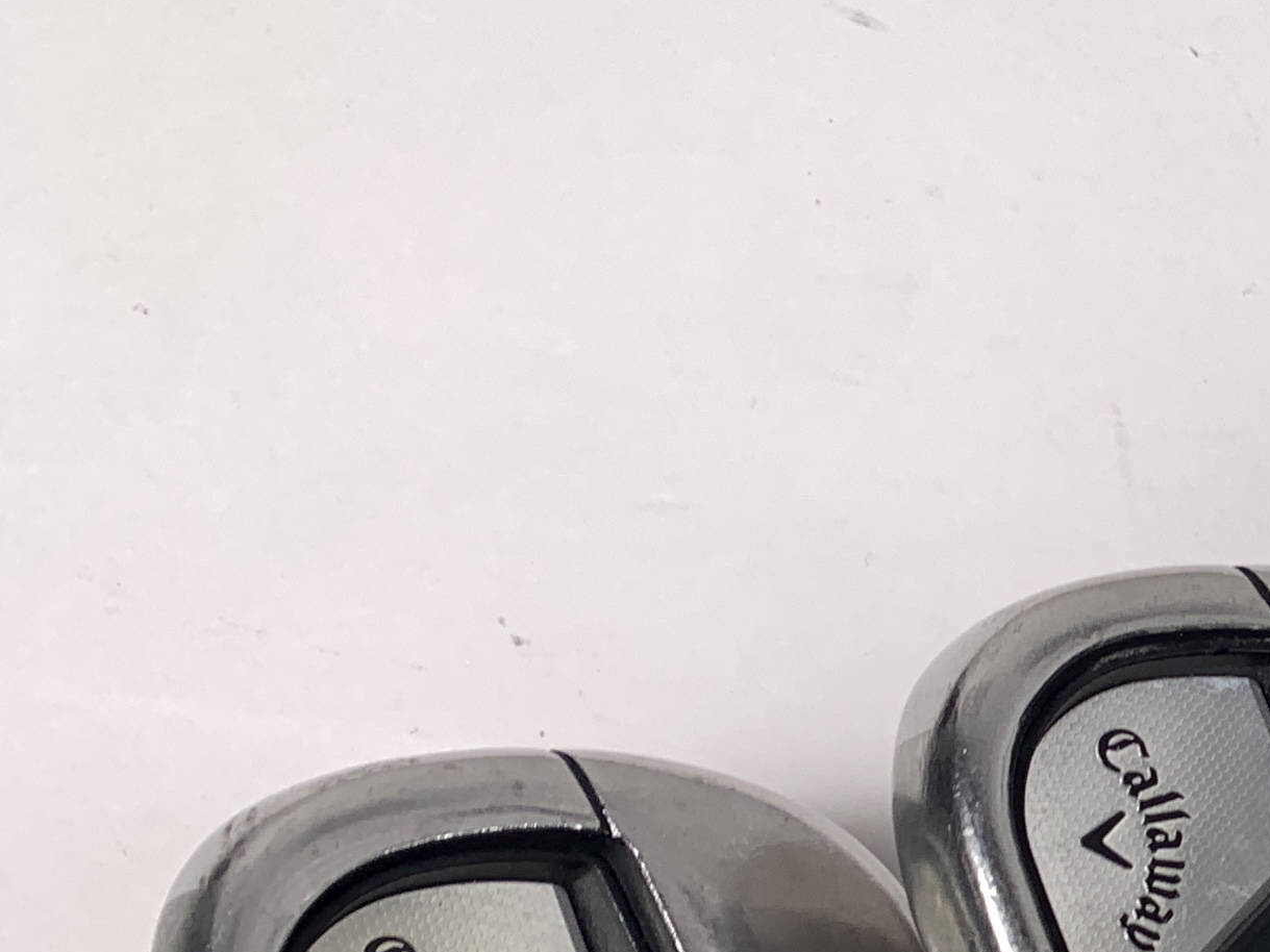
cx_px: 2050
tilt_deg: -73.0
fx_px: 3155
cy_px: 868
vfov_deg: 16.9
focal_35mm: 86
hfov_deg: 19.1
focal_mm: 4.25
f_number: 1.8
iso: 25
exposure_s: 1/149
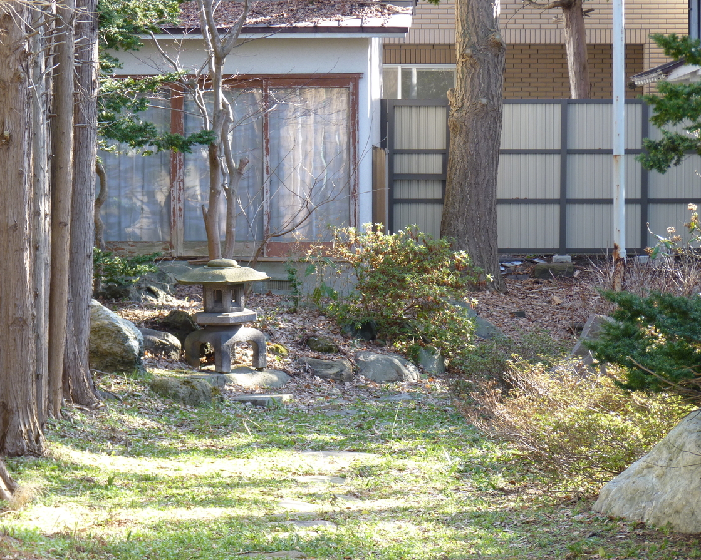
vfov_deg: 9.8
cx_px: 342
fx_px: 3257
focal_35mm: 157
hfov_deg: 12.3
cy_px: 280
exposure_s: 1/50
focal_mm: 26.7
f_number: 3.7
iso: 100
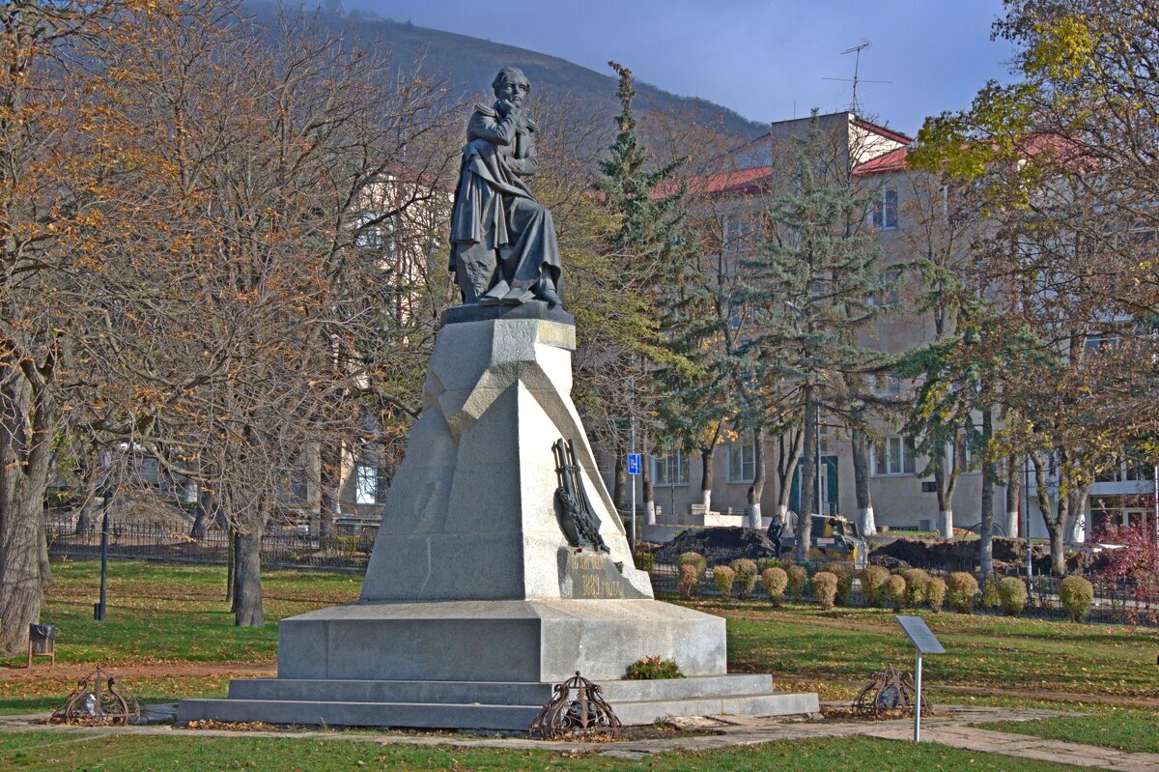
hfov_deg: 29.9
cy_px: 386
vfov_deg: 20.1
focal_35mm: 68
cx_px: 580
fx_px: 2172
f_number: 11
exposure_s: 1/400
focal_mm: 45
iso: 400
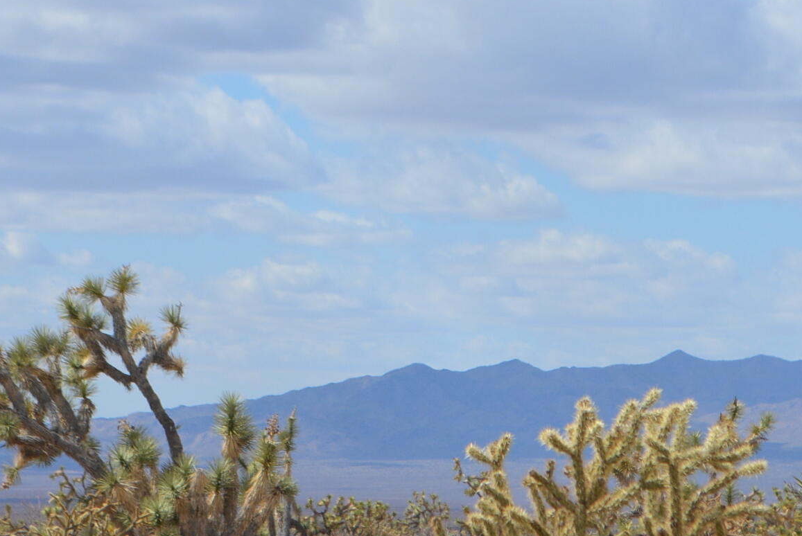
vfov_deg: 6.5
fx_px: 4756
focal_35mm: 213
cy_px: 301
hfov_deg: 9.6
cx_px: 433
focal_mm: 55
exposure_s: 1/2000
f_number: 7.1
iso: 400
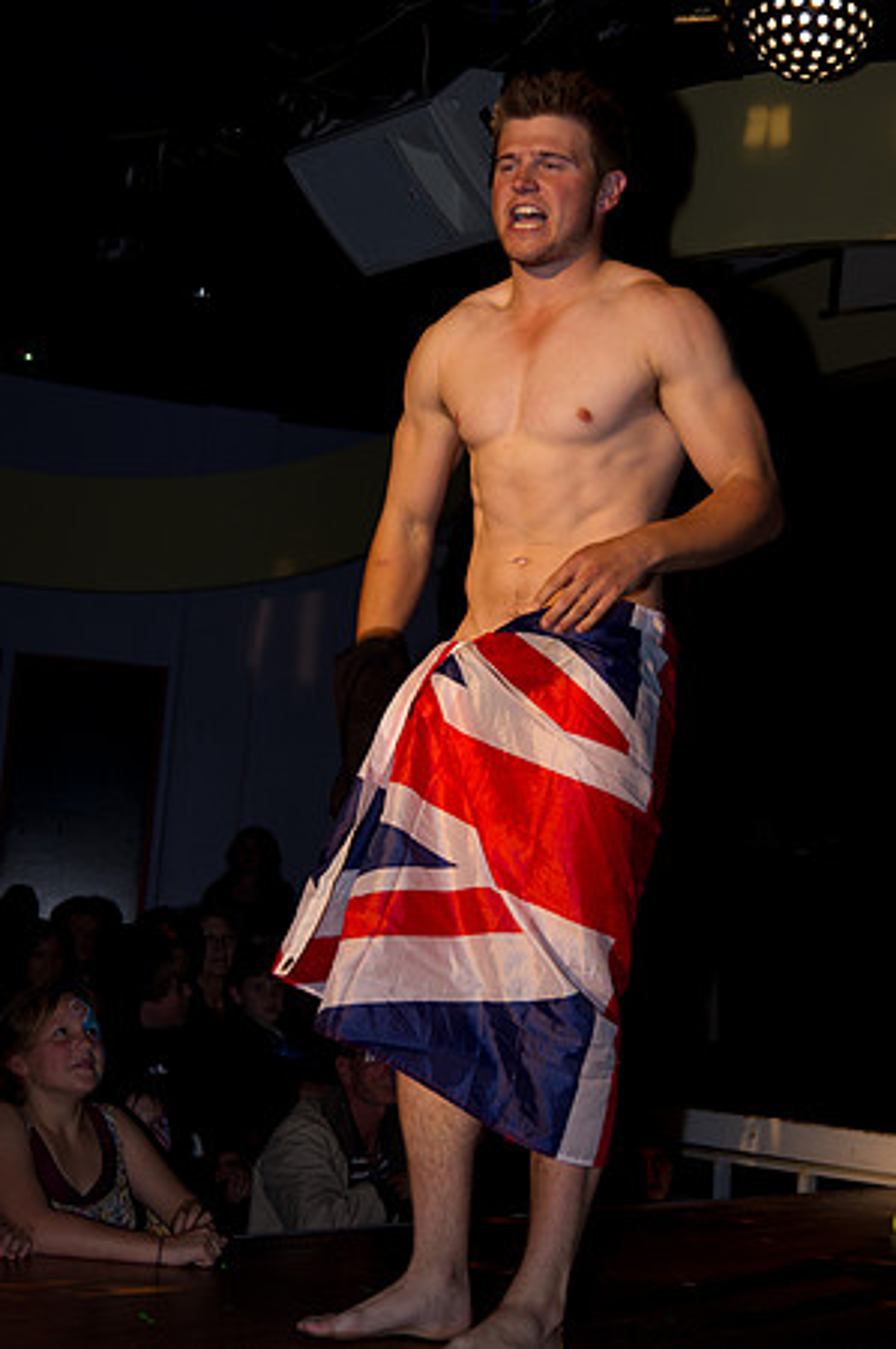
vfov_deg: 35.1
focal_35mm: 57
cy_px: 674
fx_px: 2133
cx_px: 448
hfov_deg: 23.7
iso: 200
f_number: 2.8
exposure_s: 1/160
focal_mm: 38.13
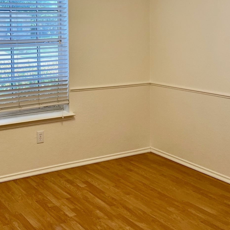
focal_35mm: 50
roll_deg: +1.0
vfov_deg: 33.0
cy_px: 45
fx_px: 376
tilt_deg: -1.2
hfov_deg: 32.7
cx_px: 35
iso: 80
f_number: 1.6
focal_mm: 5.1
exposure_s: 1/120
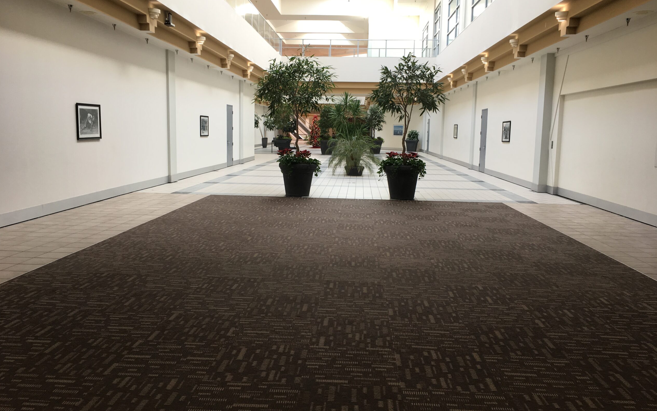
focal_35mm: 31
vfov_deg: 40.6
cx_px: 328
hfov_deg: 61.2
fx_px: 555
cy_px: 204
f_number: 2.2
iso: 25
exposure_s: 1/40
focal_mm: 4.15
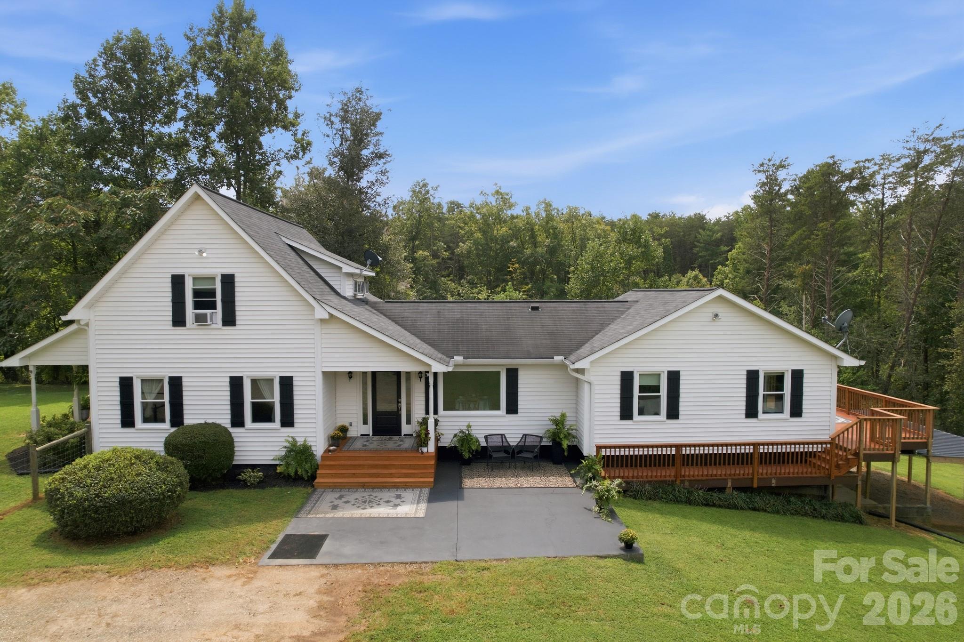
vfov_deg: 57.2
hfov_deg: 78.6
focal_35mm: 22
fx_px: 589
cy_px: 321
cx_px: 482
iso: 100
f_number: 2.8
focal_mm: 8.4
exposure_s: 1/2500
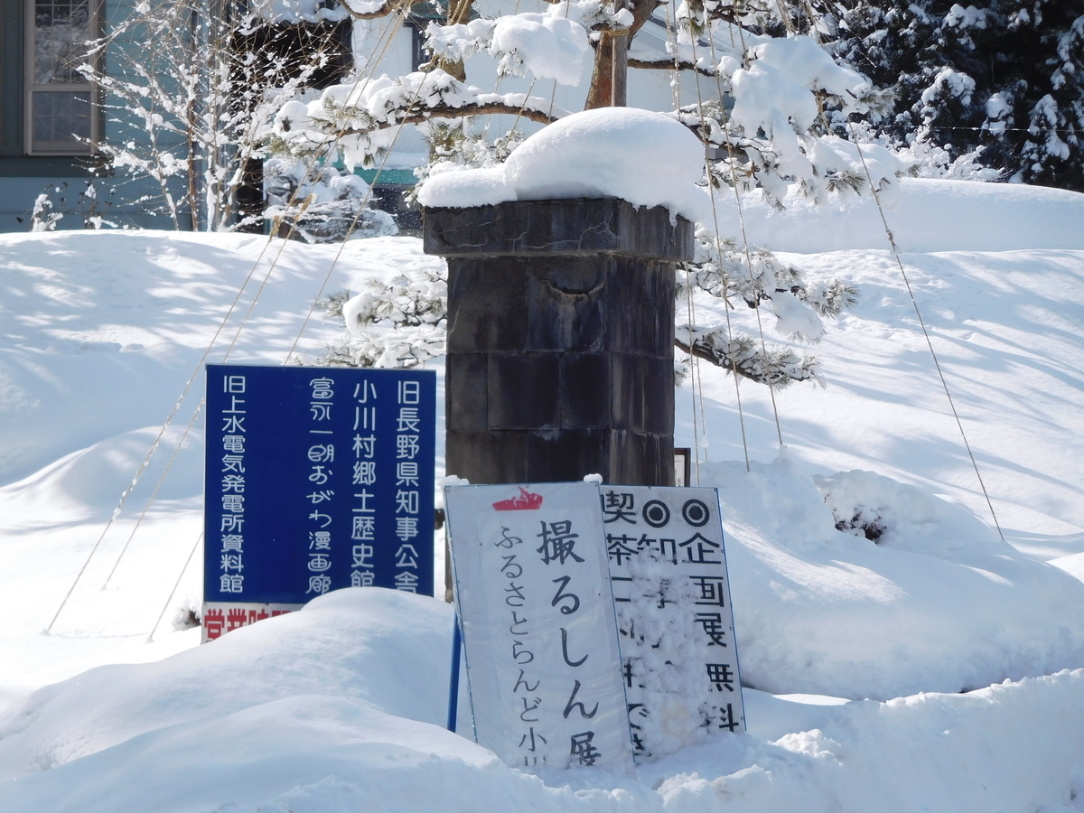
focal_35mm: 160
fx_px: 5010
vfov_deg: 9.3
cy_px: 406
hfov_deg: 12.3
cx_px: 542
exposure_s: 1/800
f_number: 5.2
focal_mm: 28.5
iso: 125
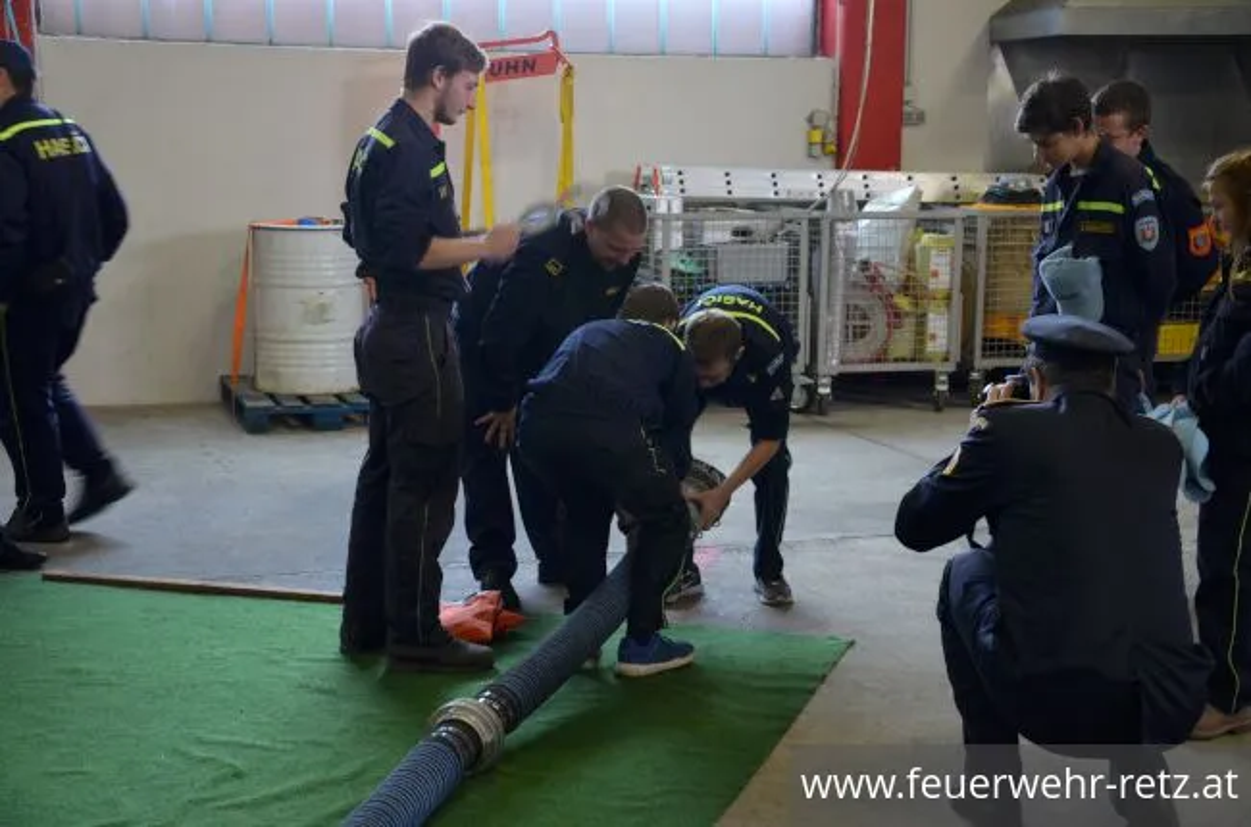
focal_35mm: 57
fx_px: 1976
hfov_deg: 35.1
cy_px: 414
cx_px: 626
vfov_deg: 23.7
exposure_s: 1/30
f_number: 4.5
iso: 1100
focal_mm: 38
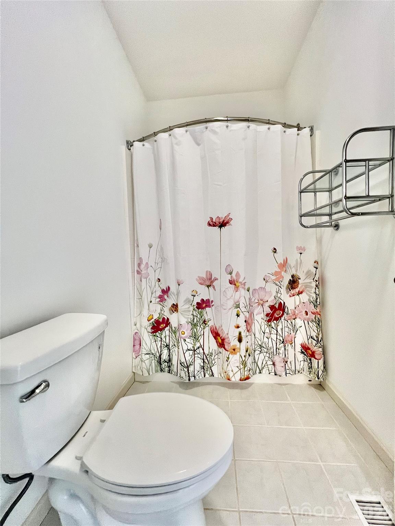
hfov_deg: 89.9
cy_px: 263
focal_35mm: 13
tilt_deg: -2.0
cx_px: 198
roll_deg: +1.4
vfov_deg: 106.2
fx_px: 198
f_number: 1.8
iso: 250
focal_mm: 1.57
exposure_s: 1/60
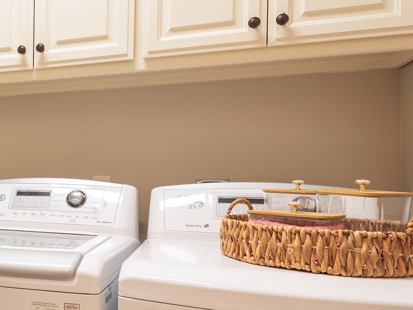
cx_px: 10
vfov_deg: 36.7
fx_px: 465
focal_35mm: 39
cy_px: 178
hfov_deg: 42.1
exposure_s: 1/1.67
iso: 100
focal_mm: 16
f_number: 7.1
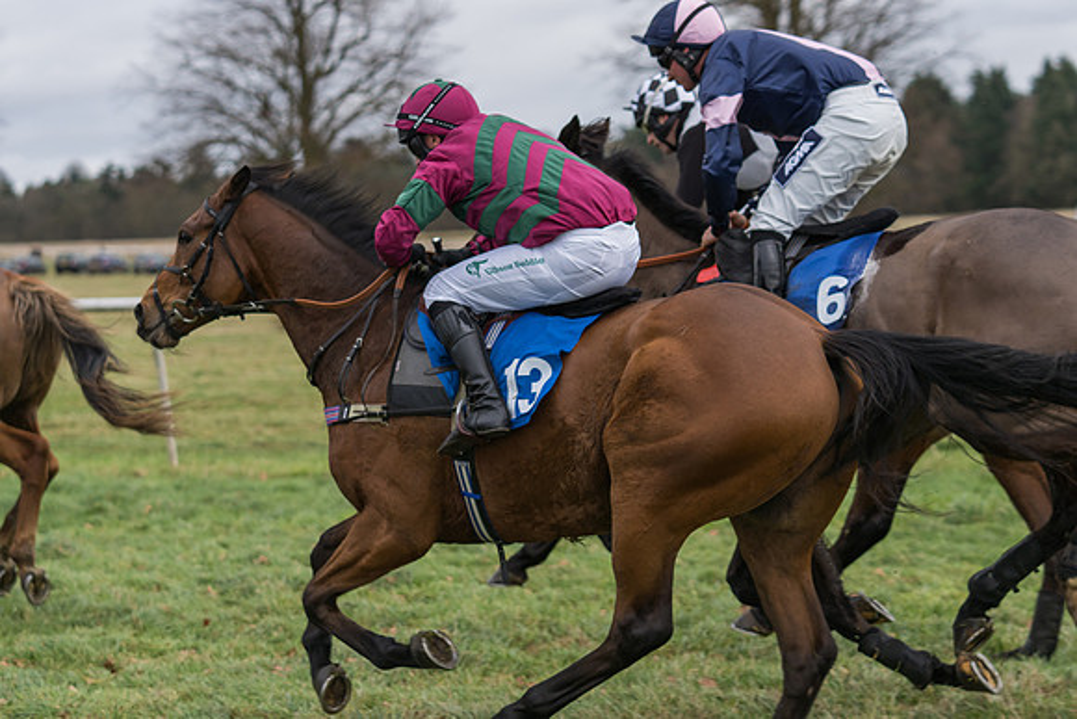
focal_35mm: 105
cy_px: 360
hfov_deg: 19.5
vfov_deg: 13.0
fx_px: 3142
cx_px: 538
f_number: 2.8
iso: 400
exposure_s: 1/1000
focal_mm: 70
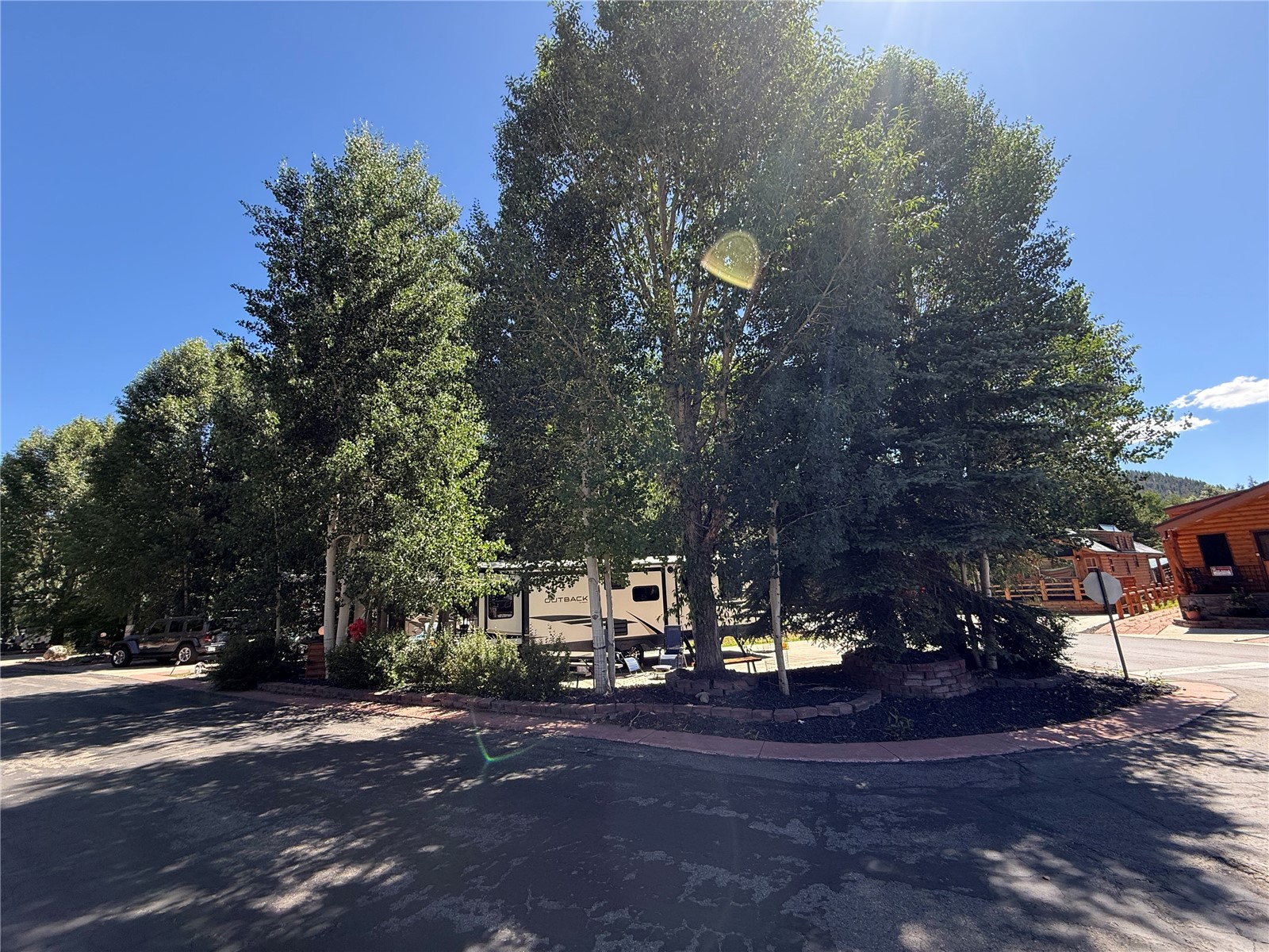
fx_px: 513
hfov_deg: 102.1
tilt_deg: +14.6
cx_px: 634
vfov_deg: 85.7
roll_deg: +1.8
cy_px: 476
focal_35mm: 14
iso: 64
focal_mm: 2.22
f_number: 2.2
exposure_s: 1/455
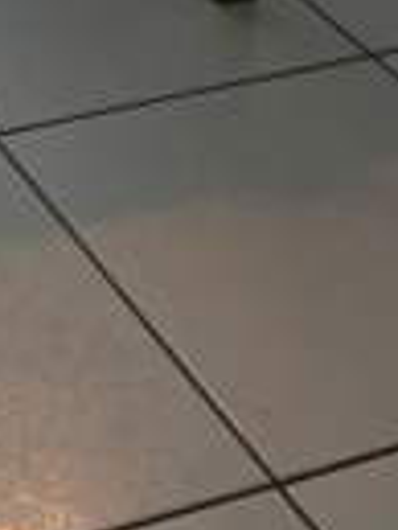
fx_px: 1974
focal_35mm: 129
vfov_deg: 12.2
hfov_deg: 10.5
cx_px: -419
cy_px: -735
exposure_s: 1/180
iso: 32
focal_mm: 5.1
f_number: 1.6
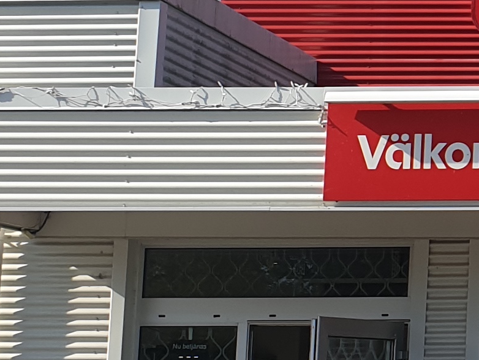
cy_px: 39
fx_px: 1855
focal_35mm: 134
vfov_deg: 11.0
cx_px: 826
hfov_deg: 13.4
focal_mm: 4.3
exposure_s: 1/1453
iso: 50
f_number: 2.4
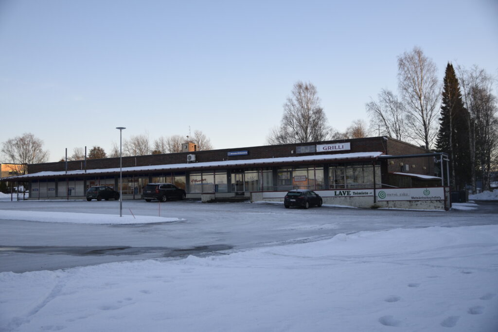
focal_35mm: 39
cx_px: 249
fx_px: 540
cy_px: 166
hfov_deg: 49.5
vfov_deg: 34.2
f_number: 4
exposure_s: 1/1000
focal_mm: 26
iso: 500
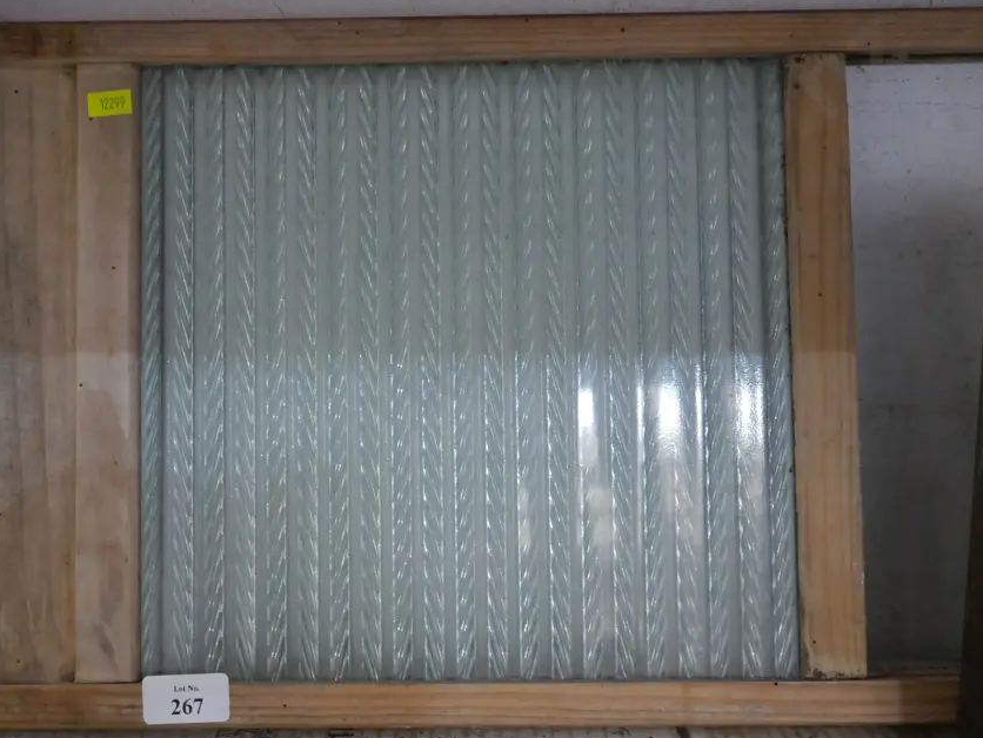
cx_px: 412
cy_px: 398
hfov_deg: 38.8
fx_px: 1392
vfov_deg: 29.7
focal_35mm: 49
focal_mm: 20
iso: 2500
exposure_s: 1/60
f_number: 4.4
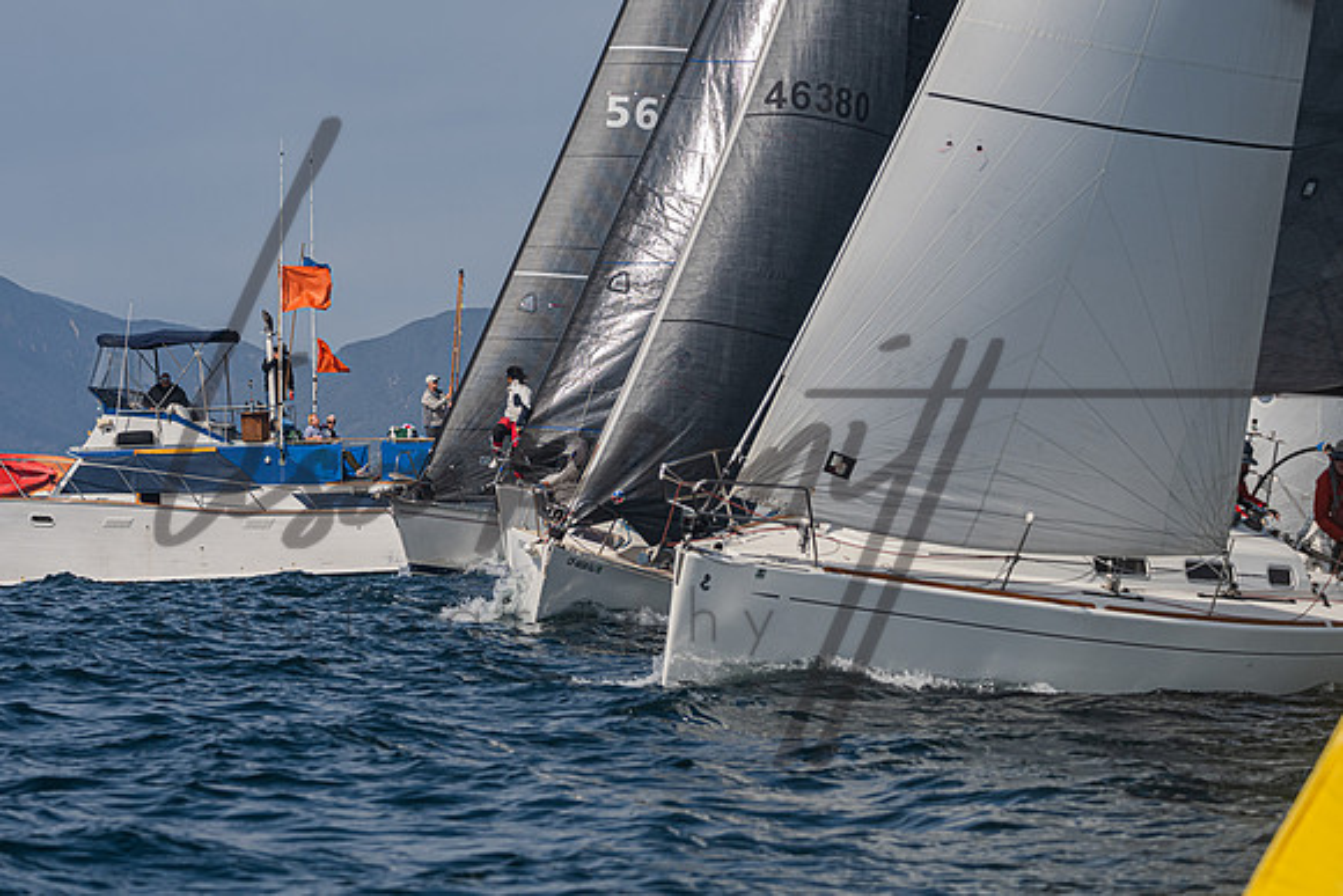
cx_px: 507
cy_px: 344
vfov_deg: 7.7
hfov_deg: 11.5
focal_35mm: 179
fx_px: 6670
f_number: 6.3
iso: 320
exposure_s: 1/4000
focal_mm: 140
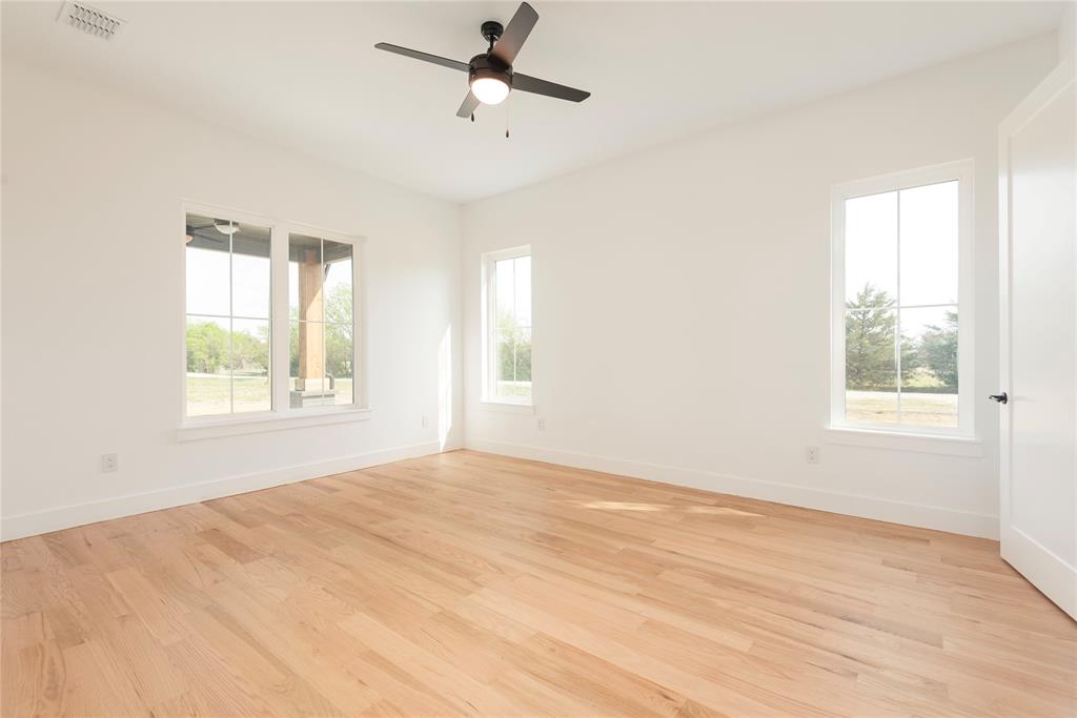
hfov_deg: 96.7
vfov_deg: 73.8
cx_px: 538
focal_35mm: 16
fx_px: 479
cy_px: 359
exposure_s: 1/25
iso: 100
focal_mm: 16
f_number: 7.1
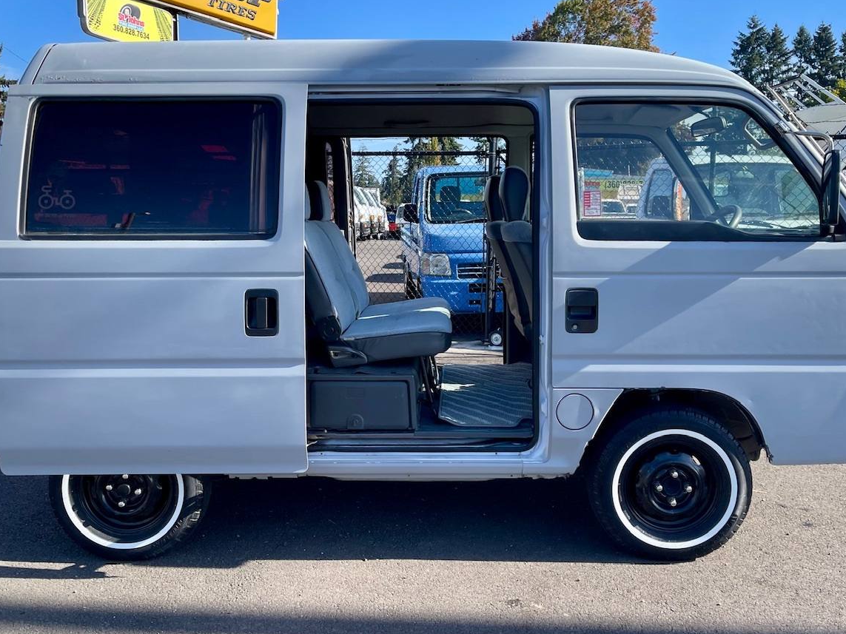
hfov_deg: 63.4
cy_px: 281
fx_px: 684
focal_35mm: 28
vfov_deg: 49.6
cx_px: 434
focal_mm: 5.1
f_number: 1.6
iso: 32
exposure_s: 1/1252
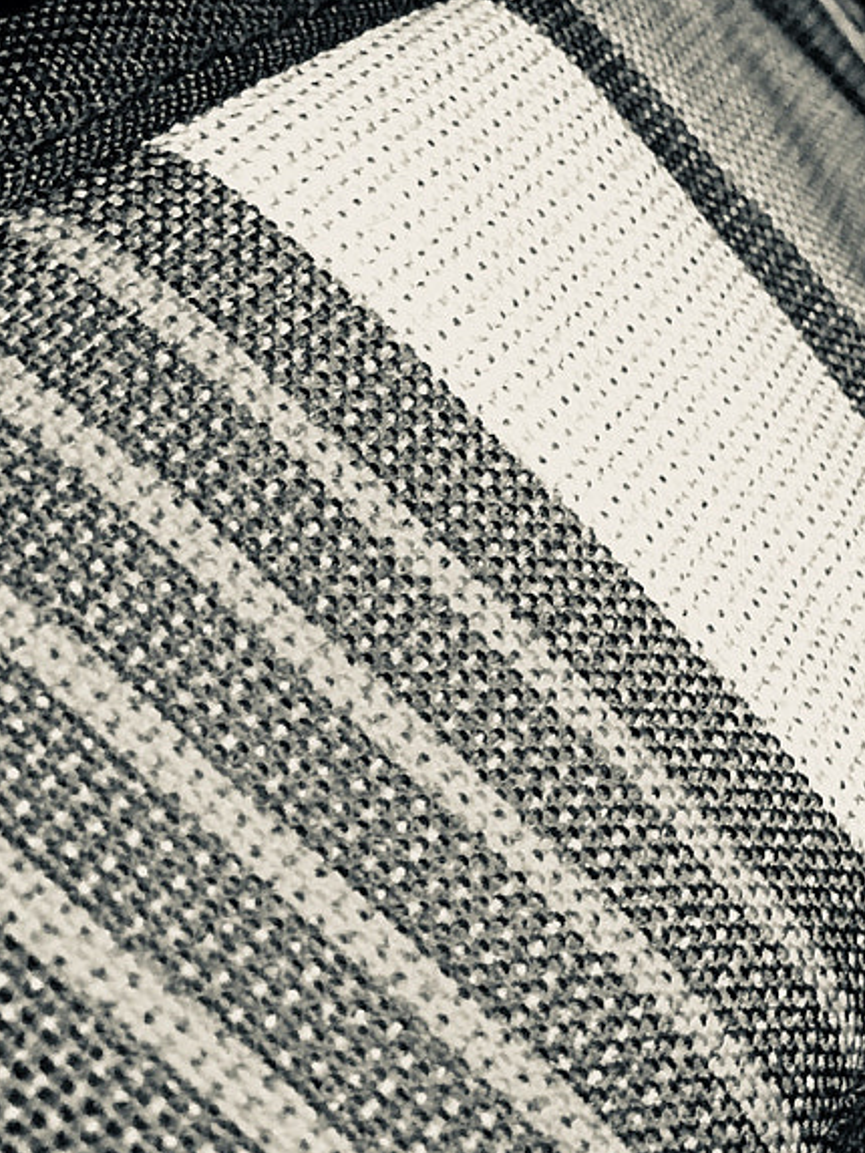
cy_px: 427
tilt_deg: -34.5
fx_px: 2698
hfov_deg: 18.1
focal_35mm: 81
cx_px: 620
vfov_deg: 24.0
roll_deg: +14.3
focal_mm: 4.15
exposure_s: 1/15
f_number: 2.2
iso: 250
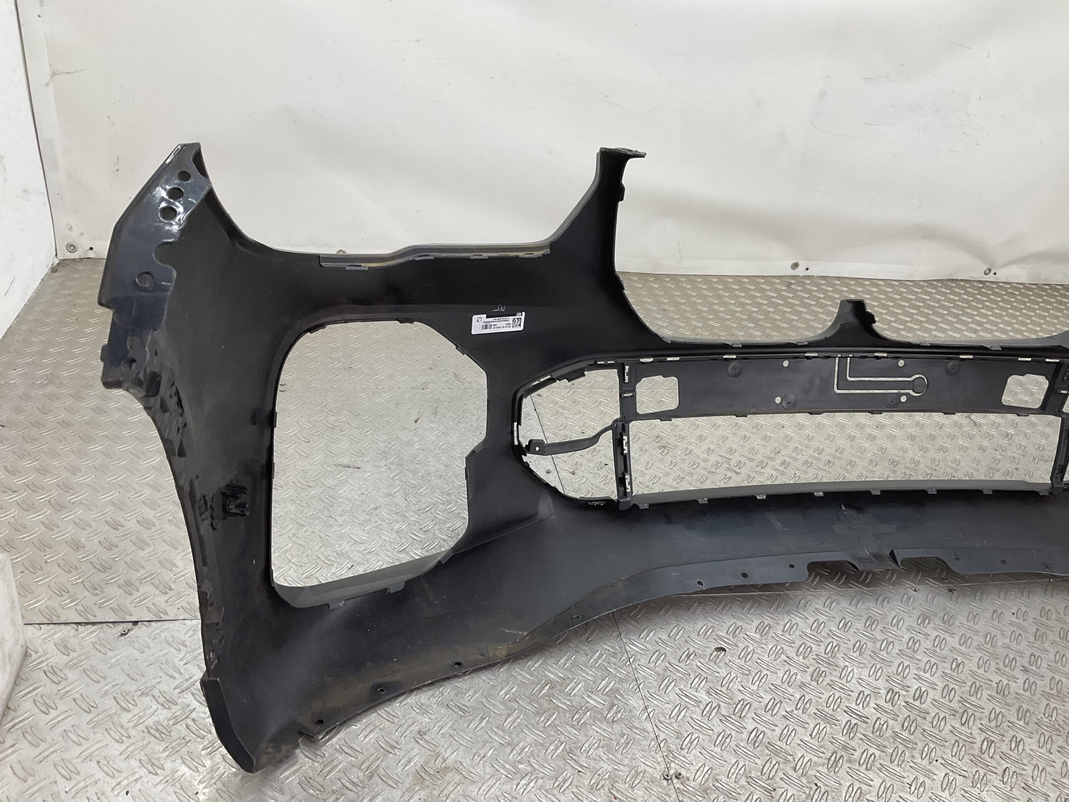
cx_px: 534
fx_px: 896
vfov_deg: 48.2
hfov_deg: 61.7
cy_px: 401
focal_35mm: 29
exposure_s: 1/120
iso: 32
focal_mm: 3
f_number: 1.8
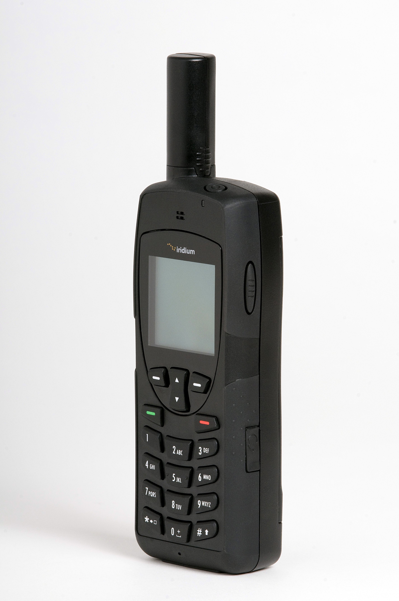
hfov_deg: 5.1
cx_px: 200
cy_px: 300
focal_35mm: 270
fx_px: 4500
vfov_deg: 7.6
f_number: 16
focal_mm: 180
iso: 200
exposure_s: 1/200
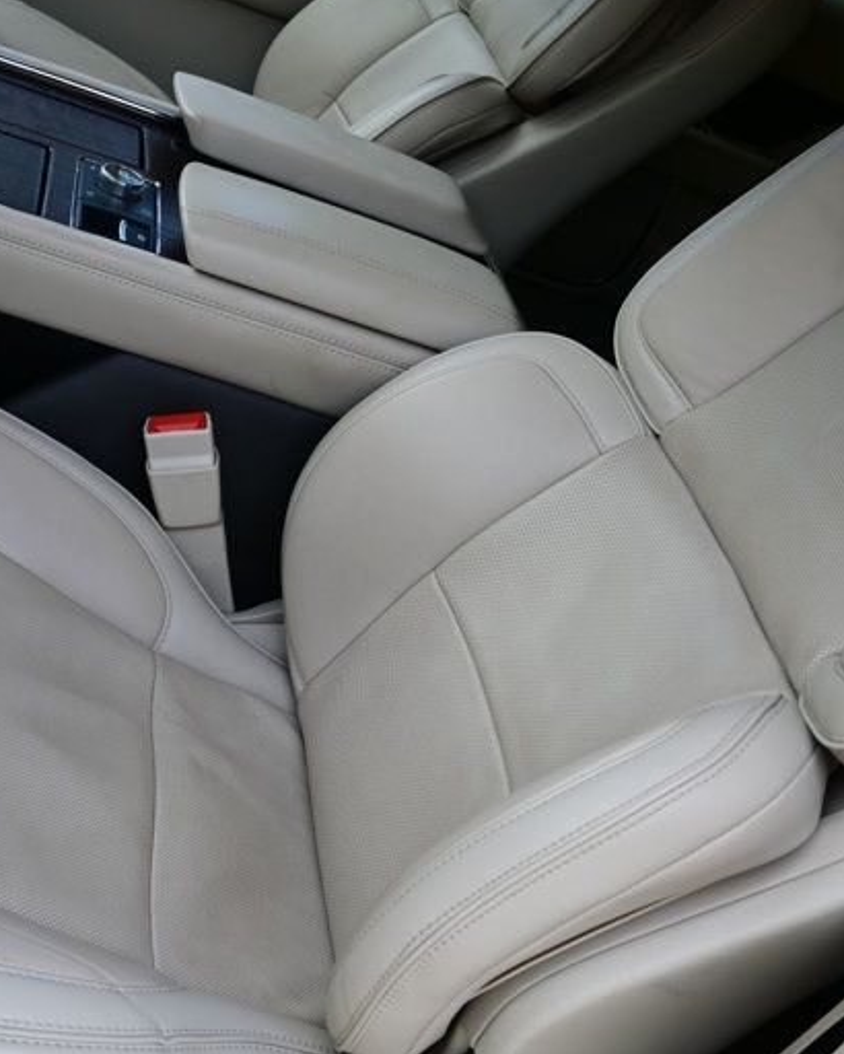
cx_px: 352
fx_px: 1404
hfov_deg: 33.4
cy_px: 644
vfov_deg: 40.9
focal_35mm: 45
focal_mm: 16
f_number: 5
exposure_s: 1/100
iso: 100
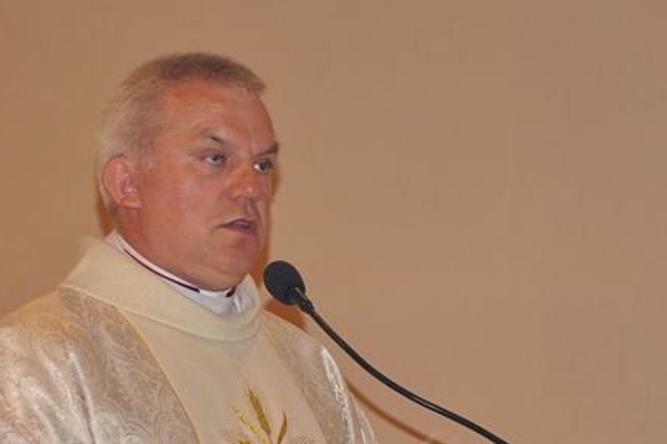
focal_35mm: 309
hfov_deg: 6.7
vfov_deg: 4.4
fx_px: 5720
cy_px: 338
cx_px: 313
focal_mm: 105
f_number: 5.6
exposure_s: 1/60
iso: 800
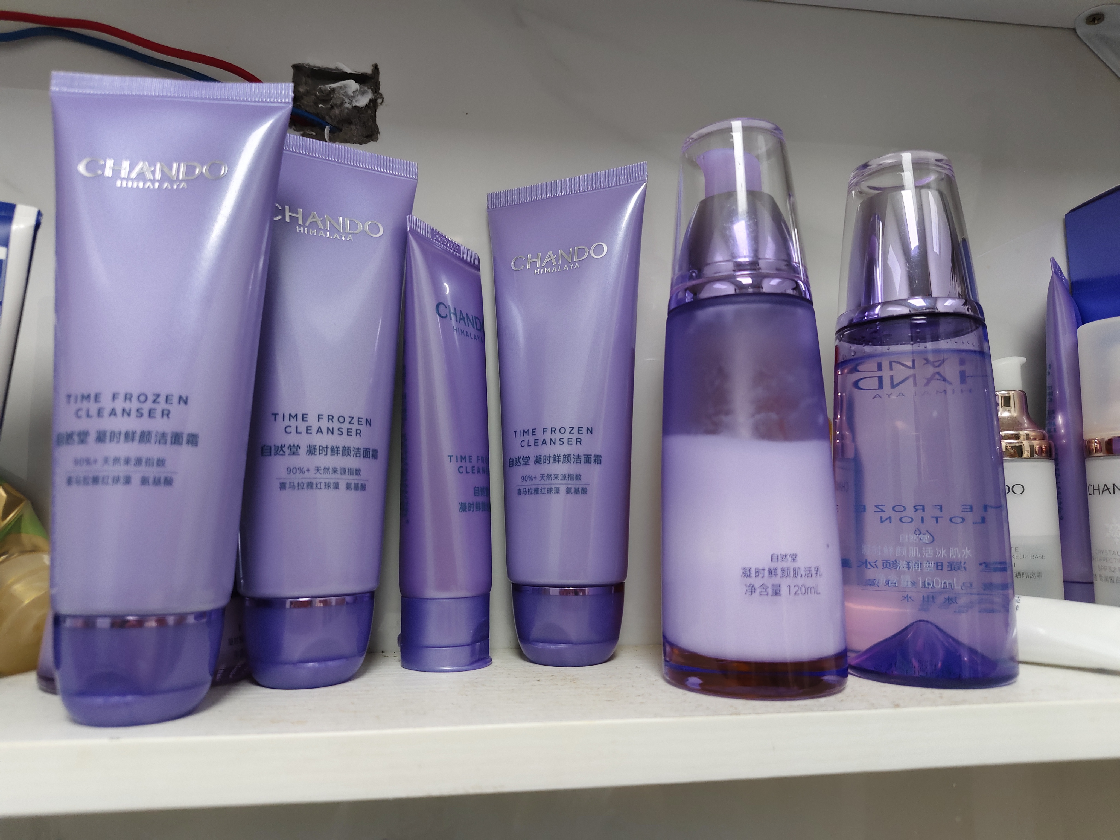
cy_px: 420
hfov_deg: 73.9
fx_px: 744
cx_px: 560
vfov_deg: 58.9
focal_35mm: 23
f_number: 1.88
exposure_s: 1/100
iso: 216
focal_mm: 5.56
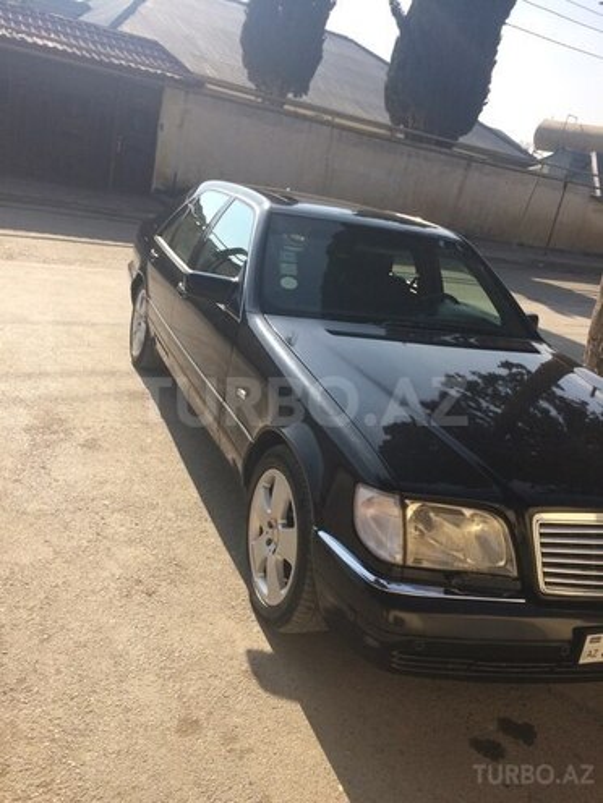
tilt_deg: -17.6
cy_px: 402
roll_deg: -14.3
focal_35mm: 29
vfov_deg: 61.7
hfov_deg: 48.2
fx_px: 674
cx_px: 302
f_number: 2.2
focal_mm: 4.15
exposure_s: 1/1642
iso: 32
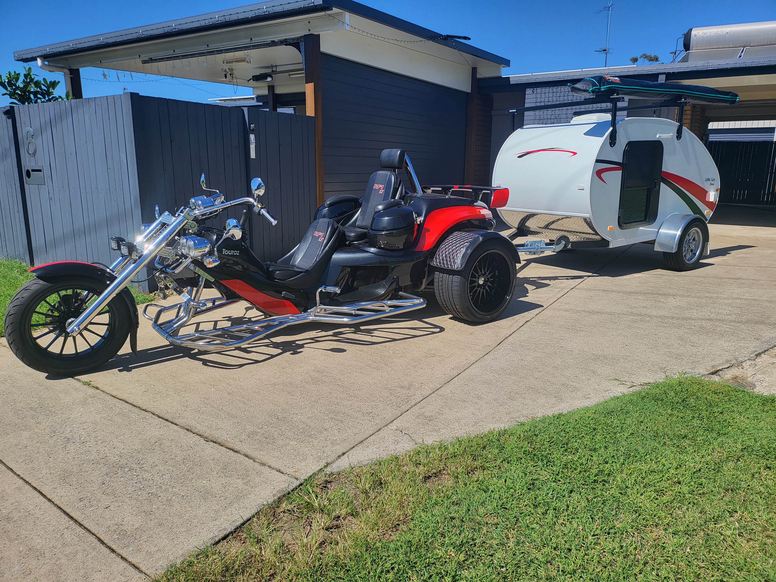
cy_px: 291
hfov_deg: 71.6
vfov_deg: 56.8
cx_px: 388
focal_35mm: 24
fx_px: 538
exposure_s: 1/2503
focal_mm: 5
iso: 40
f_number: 1.8
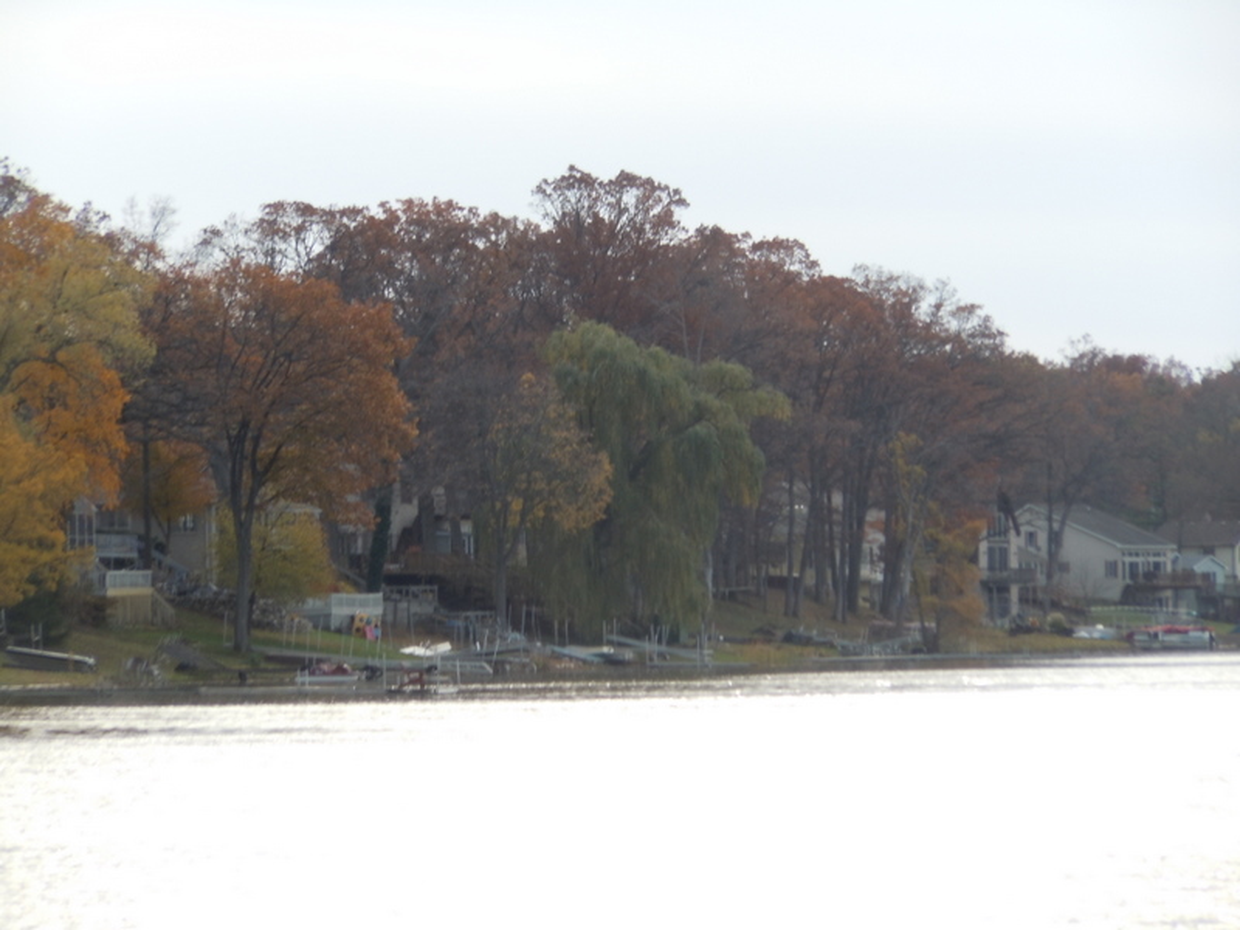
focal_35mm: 196
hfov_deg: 10.1
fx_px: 7021
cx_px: 620
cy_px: 465
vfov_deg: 7.6
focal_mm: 35
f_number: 5.6
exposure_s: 1/200
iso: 100
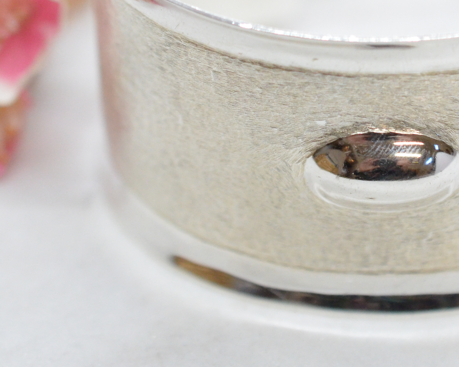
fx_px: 1942
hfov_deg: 13.4
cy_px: 108
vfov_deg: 10.8
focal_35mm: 143
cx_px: 391
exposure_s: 1/1600
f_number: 4
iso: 2500
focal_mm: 40
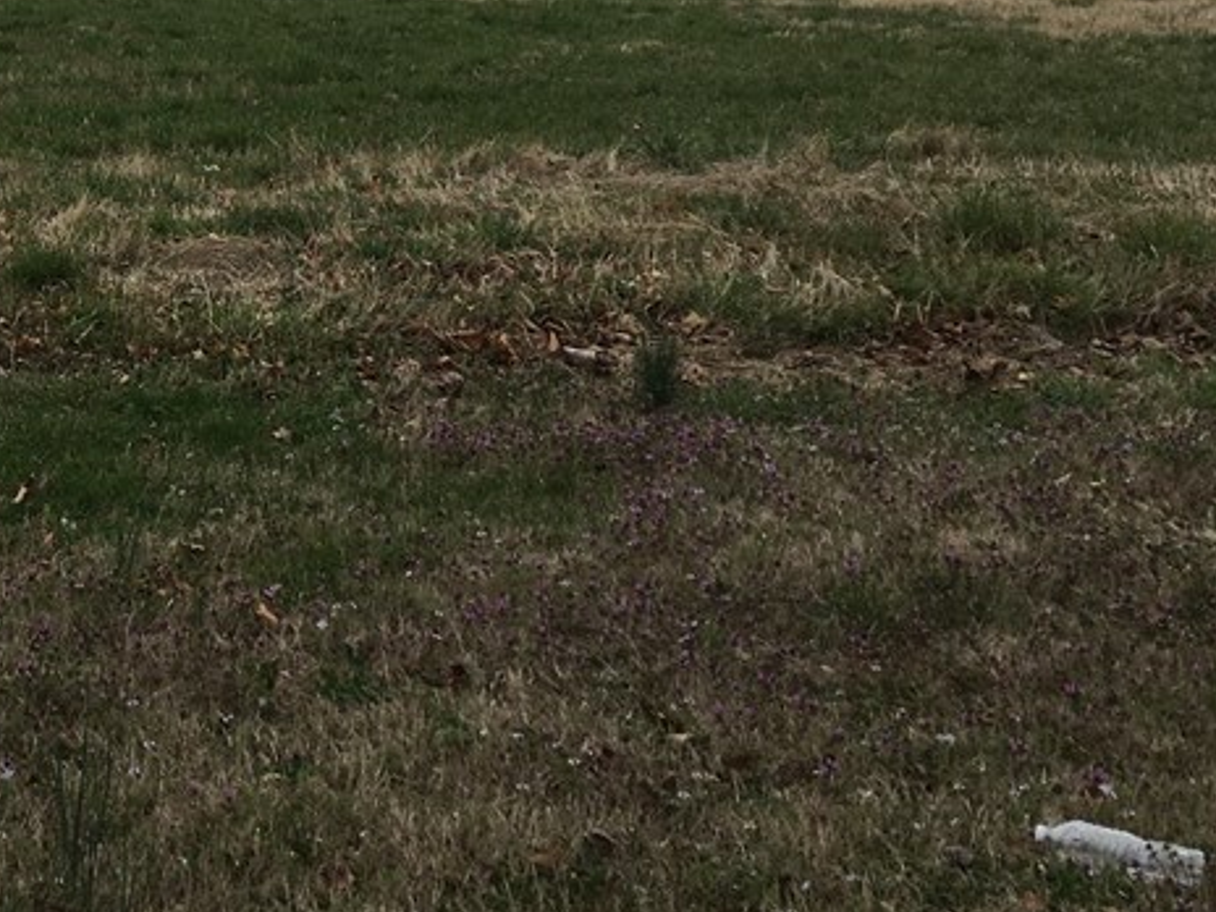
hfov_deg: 27.9
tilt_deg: -5.8
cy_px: 126
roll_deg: +1.8
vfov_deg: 22.5
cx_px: -81
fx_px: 2248
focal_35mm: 64
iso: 25
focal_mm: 4.15
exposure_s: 1/999
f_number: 2.2
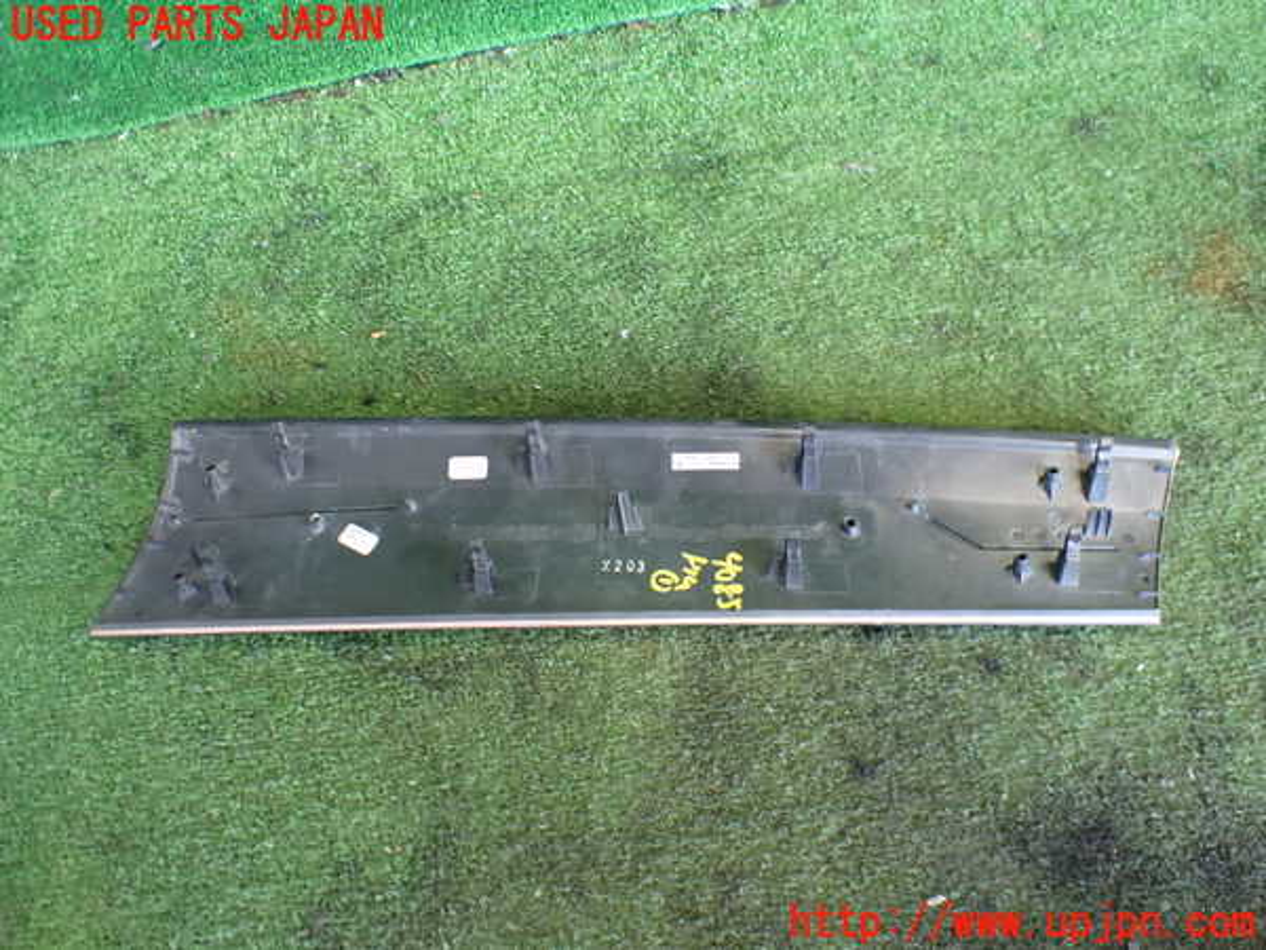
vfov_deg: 46.8
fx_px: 1097
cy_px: 475
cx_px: 633
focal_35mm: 30
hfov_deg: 60.0
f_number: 2.3
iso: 800
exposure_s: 1/100
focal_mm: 5.4
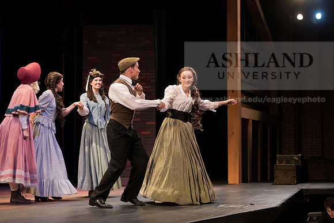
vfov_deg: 19.5
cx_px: 167
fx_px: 650
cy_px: 112
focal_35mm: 70
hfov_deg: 28.8
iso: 3200
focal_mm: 70
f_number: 3.5
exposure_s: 1/400
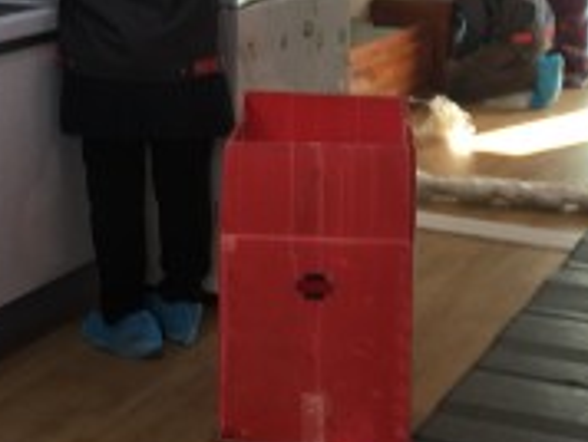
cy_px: -30
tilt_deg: -5.6
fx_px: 1548
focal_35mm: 91
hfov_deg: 21.3
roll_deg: -0.5
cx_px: 135
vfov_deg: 15.9
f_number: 2.2
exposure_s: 1/60
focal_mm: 4.15
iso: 32
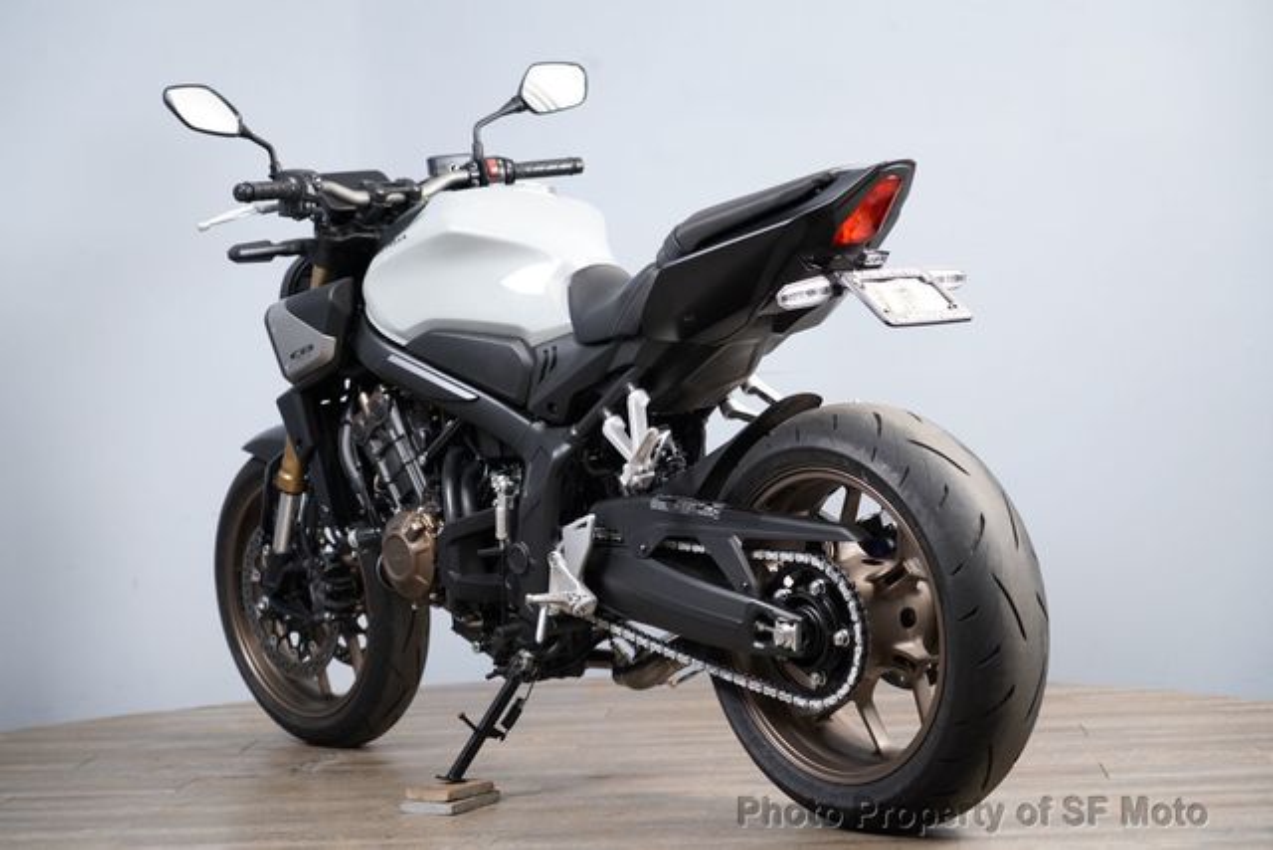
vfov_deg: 19.2
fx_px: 2511
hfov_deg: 28.4
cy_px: 425
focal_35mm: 71
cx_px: 636
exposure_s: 1/100
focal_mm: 71
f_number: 4
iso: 1600
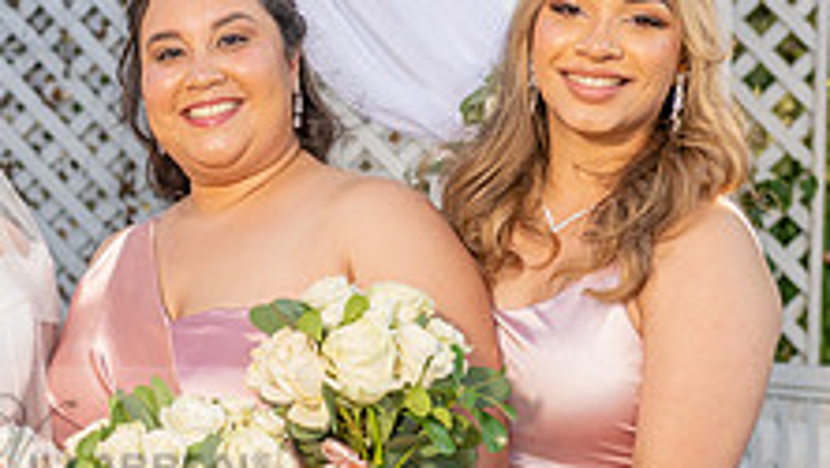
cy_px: 455
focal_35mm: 153
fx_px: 3368
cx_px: -22
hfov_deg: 13.8
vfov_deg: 7.9
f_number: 4.5
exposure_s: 1/200
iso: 250
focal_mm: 56
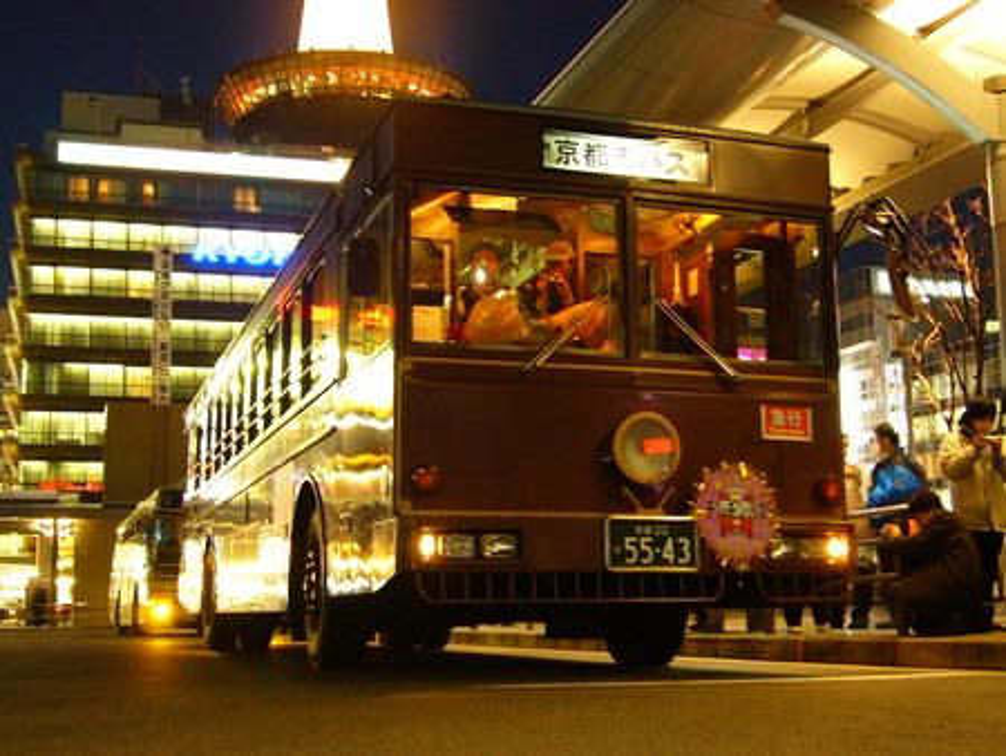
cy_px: 378
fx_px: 1338
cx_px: 503
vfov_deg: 31.5
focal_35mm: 46
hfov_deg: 41.2
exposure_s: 1
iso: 150
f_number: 3.2
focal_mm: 7.6
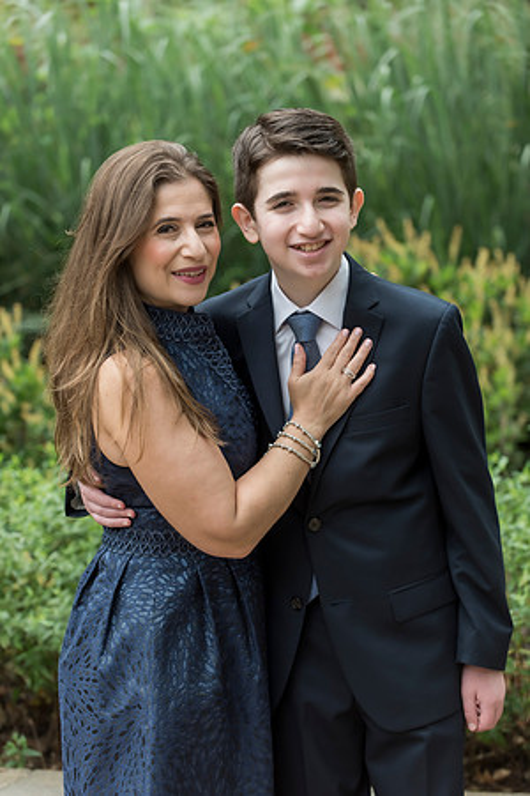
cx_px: 265
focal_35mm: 116
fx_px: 2561
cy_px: 398
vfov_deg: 17.6
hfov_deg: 11.8
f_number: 3.5
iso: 400
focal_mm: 116
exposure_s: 1/640
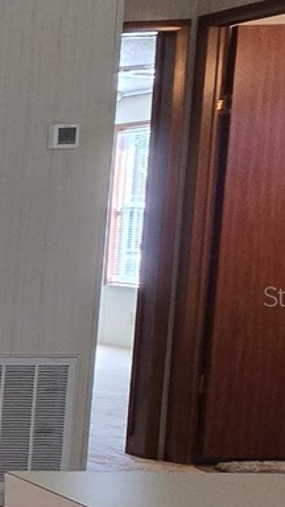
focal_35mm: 59
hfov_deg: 10.1
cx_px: -668
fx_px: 793
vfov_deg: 35.4
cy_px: 296
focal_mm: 2.2
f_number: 2.2
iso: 250
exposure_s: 1/60
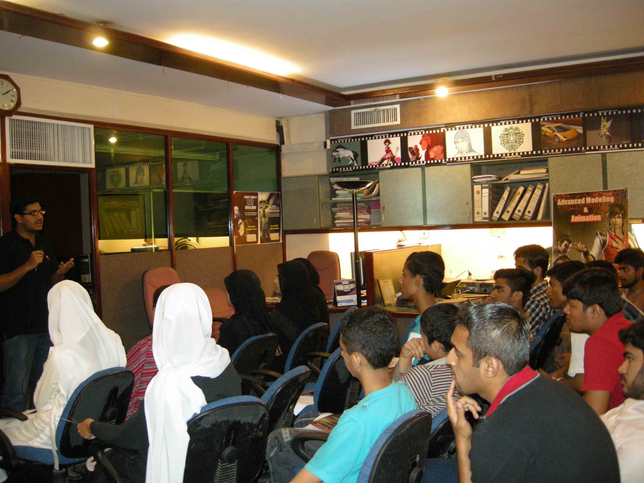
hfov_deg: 52.6
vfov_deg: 40.7
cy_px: 242
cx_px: 322
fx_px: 651
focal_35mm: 35
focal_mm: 7.5
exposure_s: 1/14.1
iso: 400
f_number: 2.7
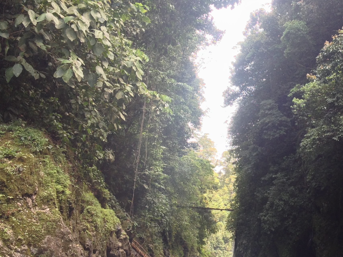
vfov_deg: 21.9
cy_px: 121
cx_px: 276
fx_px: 664
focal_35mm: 67
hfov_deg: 28.3
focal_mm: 4.28
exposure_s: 1/120
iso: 64
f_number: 2.4
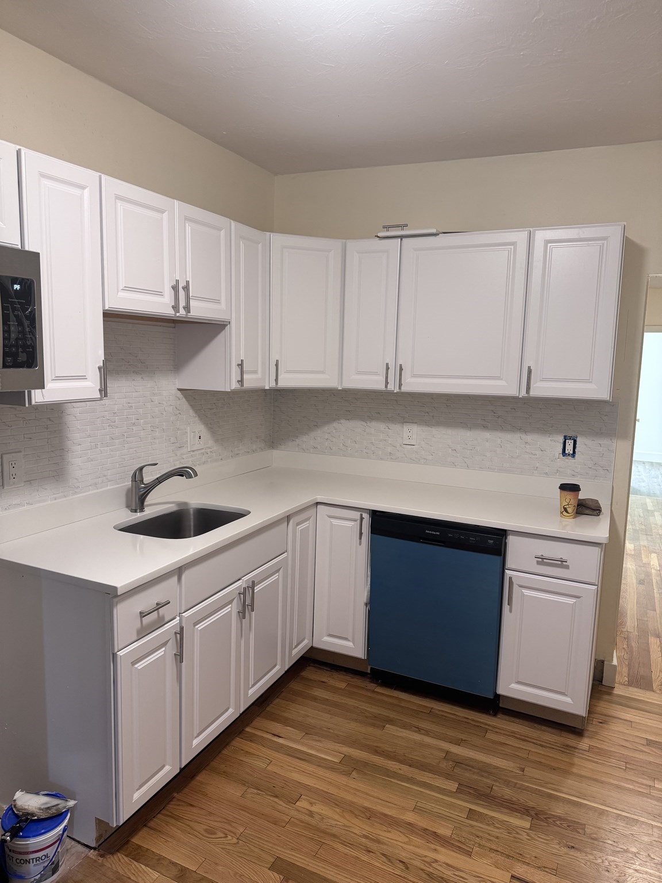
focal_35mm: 24
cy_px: 442
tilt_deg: -7.6
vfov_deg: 71.6
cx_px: 331
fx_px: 612
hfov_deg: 56.8
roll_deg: -1.6
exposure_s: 1/60
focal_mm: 6.76
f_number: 1.78
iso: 160
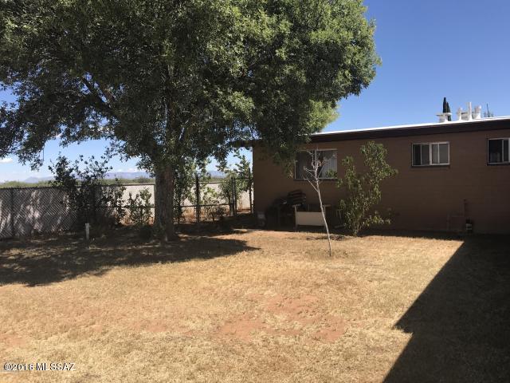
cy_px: 192
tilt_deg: -5.2
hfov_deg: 63.4
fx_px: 413
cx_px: 255
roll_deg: +1.6
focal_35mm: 28
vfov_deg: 49.7
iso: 20
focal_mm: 3.99
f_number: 1.8
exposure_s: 1/1681
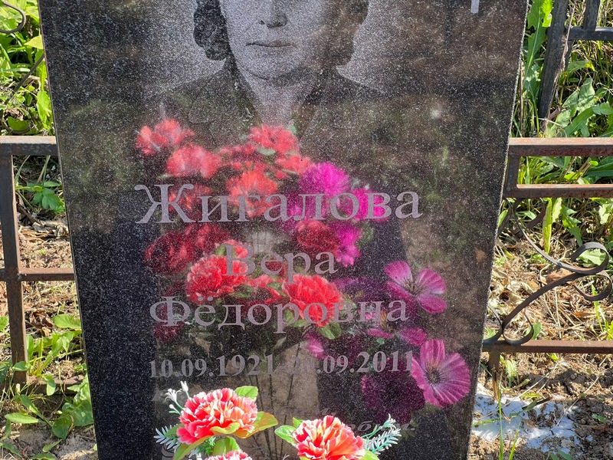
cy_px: 230
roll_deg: -0.8
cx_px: 306
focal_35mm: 77
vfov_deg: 19.1
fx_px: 1364
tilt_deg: -30.9
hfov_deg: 25.3
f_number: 2.8
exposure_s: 1/99
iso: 32
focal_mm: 9
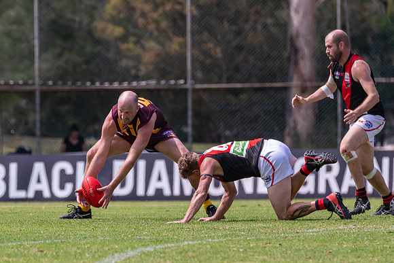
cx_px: 111
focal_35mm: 650
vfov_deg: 2.1
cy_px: 154
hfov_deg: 3.2
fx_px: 7116
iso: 800
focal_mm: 380
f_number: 6.3
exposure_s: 1/2500
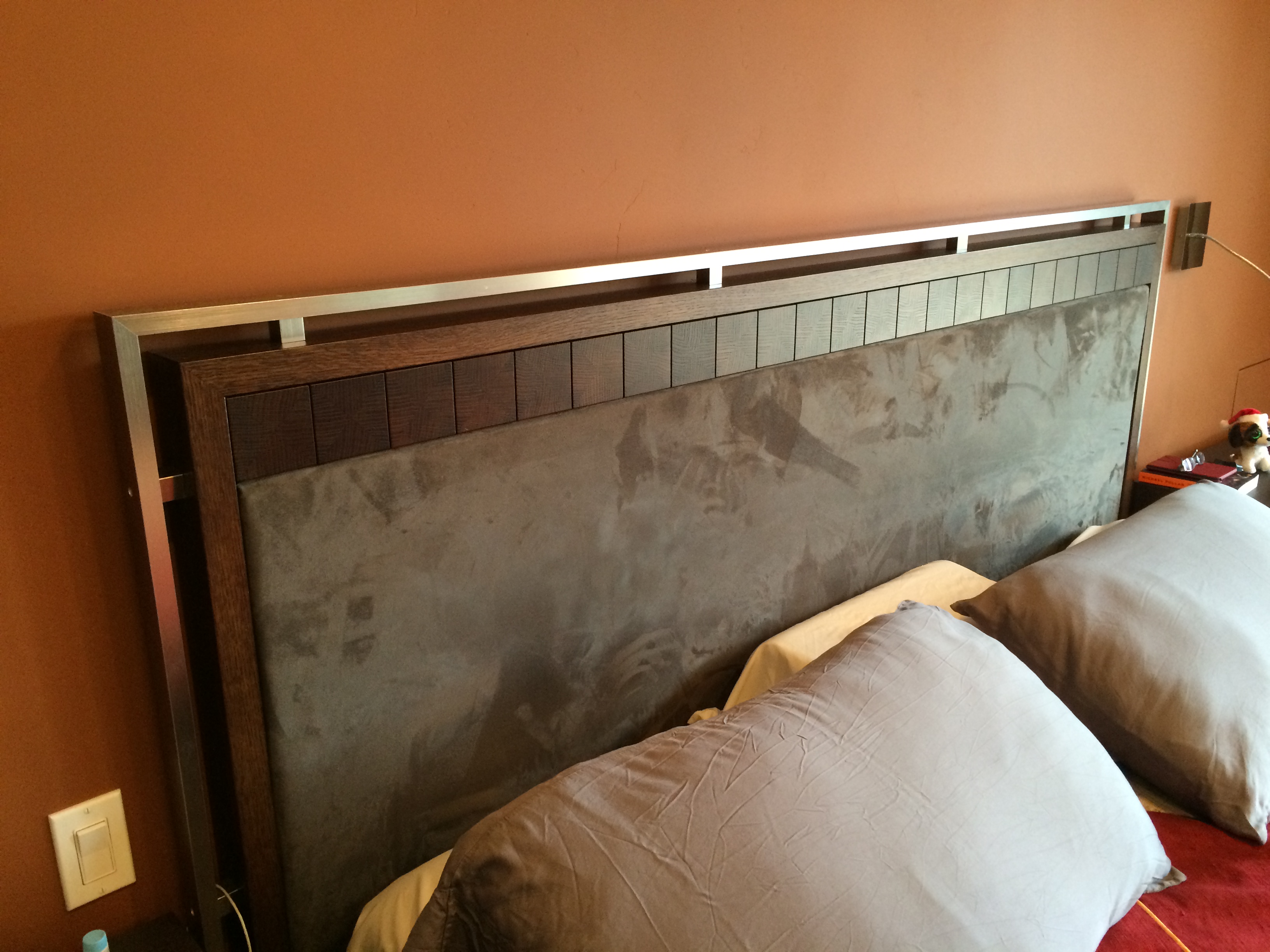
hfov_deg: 61.7
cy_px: 476
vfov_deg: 48.2
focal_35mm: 29
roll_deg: +0.2
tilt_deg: -18.1
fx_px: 1064
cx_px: 635
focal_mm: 4.15
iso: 200
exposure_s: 1/30
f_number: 2.2
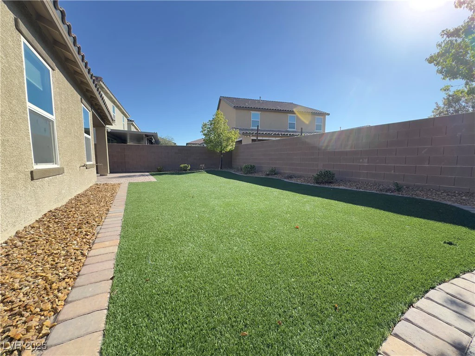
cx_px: 238
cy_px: 178
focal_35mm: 14
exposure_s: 1/569
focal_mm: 2.22
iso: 40
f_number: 2.2
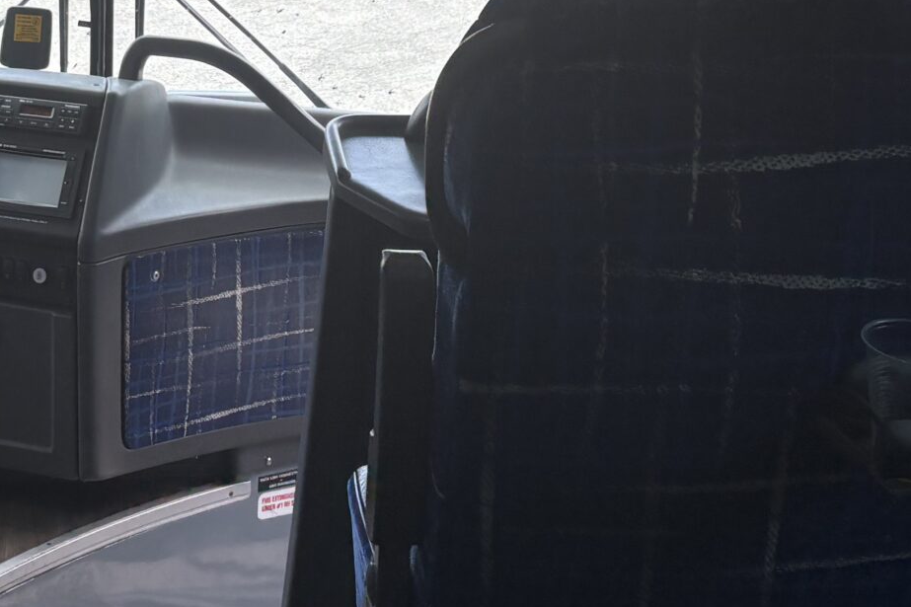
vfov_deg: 16.8
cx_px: 188
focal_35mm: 75
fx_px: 1897
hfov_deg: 26.5
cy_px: -258
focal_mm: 5.96
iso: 50
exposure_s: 1/531
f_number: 1.6
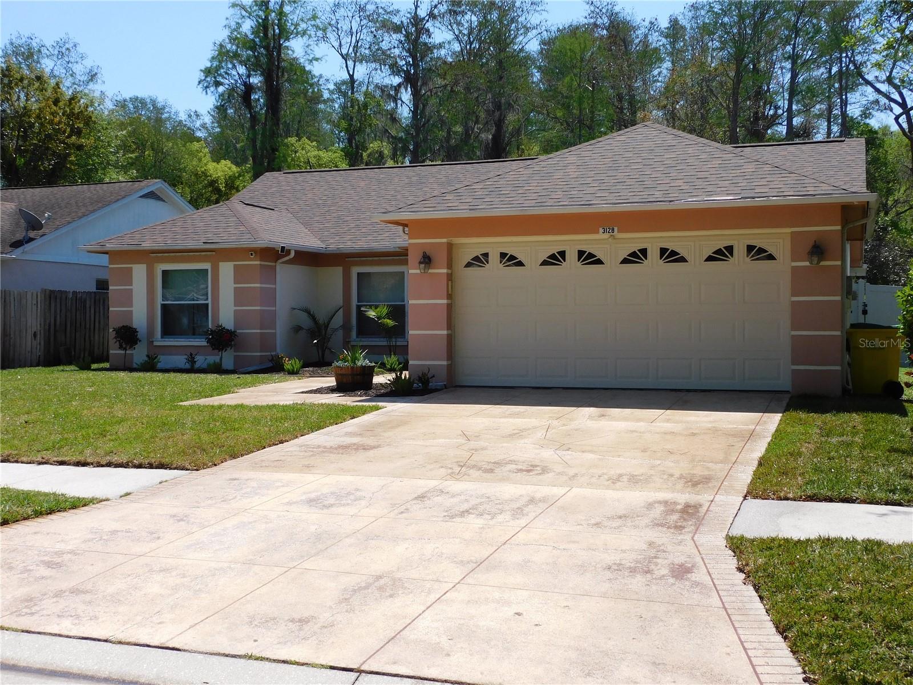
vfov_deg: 36.0
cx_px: 456
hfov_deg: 46.8
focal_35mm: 40
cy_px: 342
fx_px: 1055
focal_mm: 7.2
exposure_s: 1/1000
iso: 125
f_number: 3.8
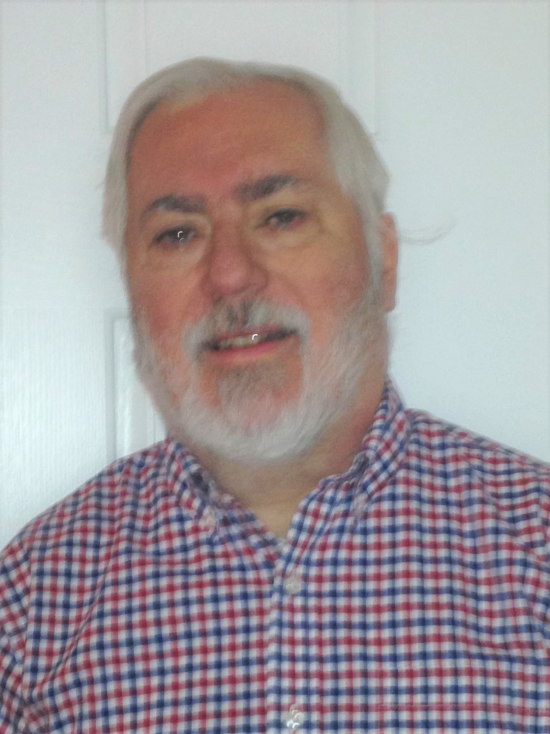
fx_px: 699
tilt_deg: -2.5
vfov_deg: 55.4
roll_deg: +1.0
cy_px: 367
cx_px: 275
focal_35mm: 33
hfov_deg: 42.9
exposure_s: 1/17
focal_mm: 4.12
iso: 80
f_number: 2.4
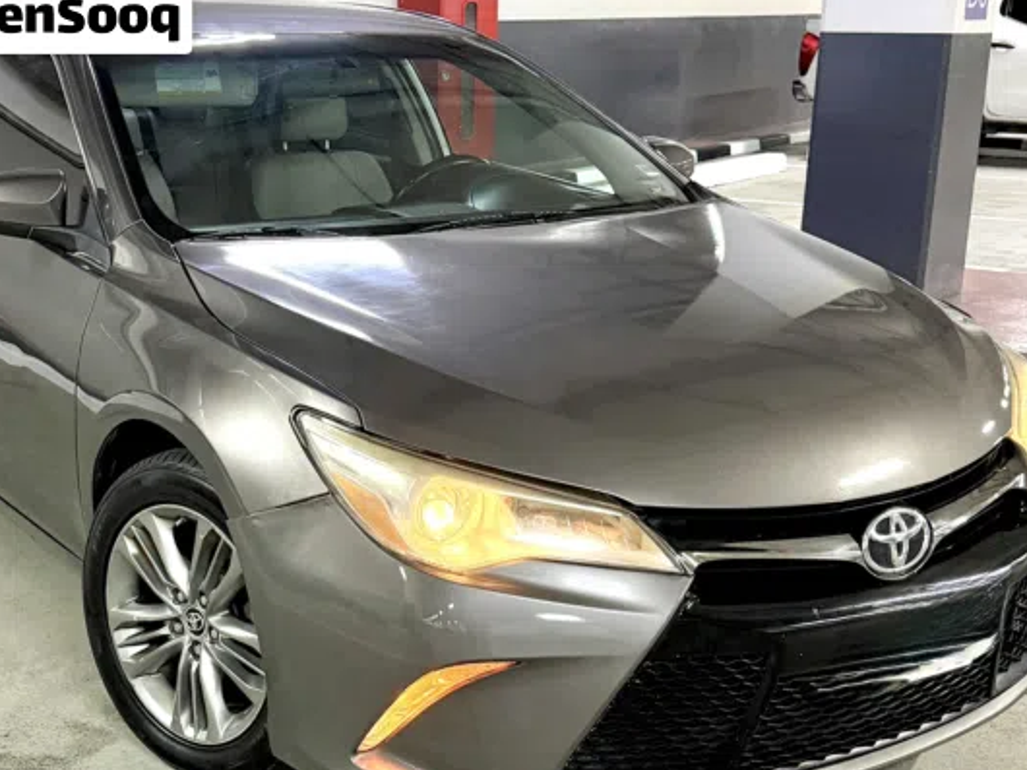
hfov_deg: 61.6
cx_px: 484
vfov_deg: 48.1
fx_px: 860
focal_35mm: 29
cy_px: 334
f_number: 1.78
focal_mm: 6.76
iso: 320
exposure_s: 1/50
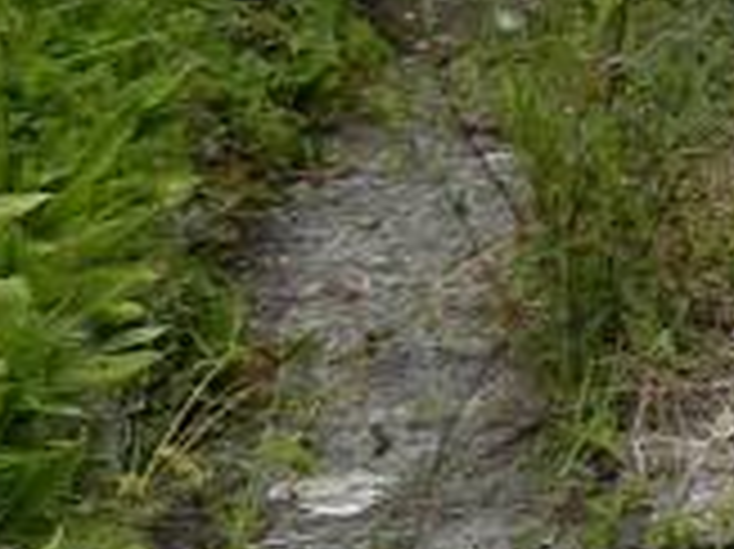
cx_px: 2026
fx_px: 2670
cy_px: -320
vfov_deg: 11.2
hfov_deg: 11.4
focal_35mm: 126
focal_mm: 3.6
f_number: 2.8
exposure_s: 1/1000
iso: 80
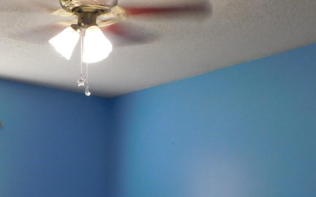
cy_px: 205
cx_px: 38
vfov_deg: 22.5
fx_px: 474
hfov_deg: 35.0
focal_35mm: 55
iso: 140
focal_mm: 4
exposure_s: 1/30
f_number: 3
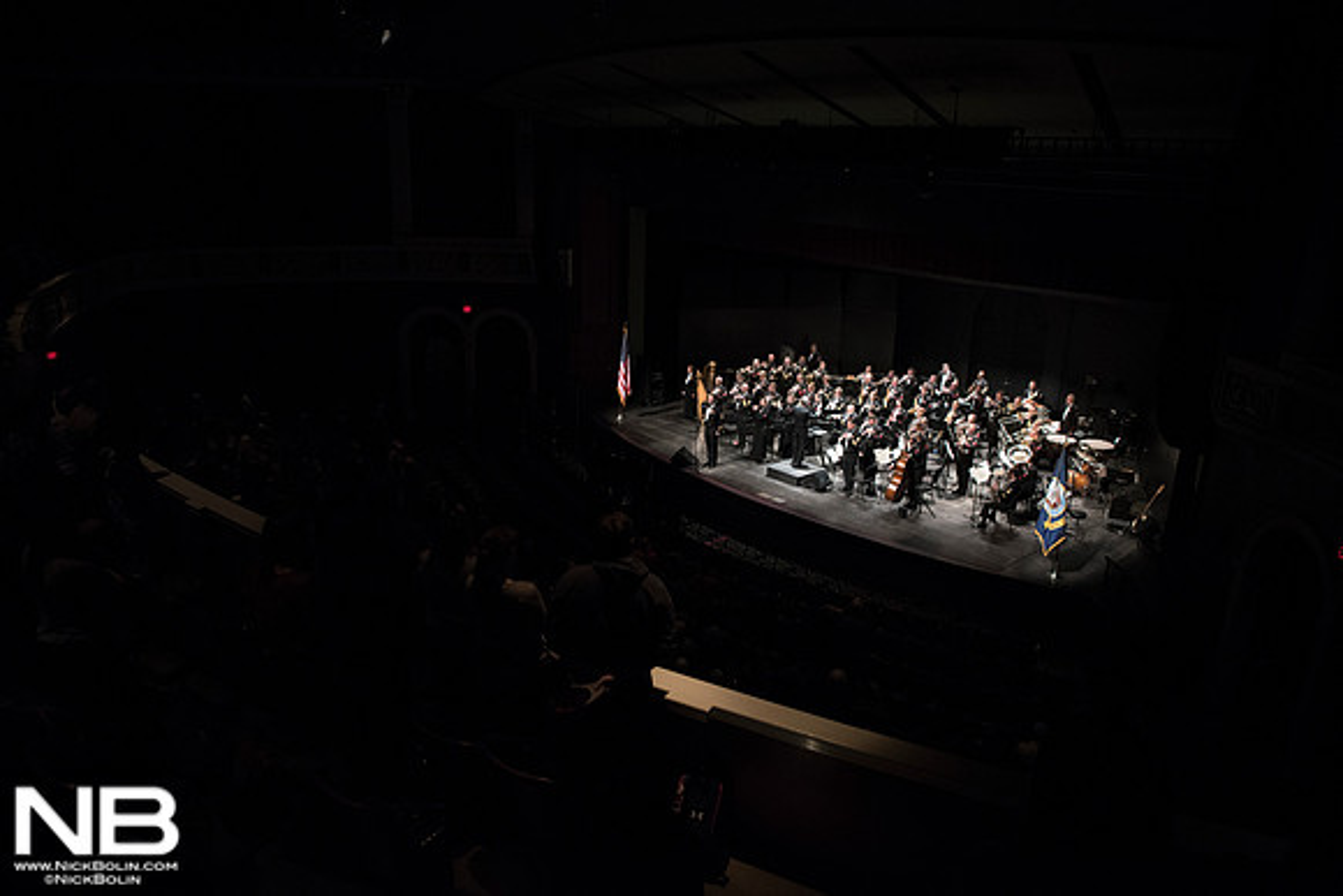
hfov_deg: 73.7
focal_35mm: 24
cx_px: 672
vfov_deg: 53.2
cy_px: 448
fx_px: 896
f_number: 2.8
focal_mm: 24
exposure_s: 1/640
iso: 4000
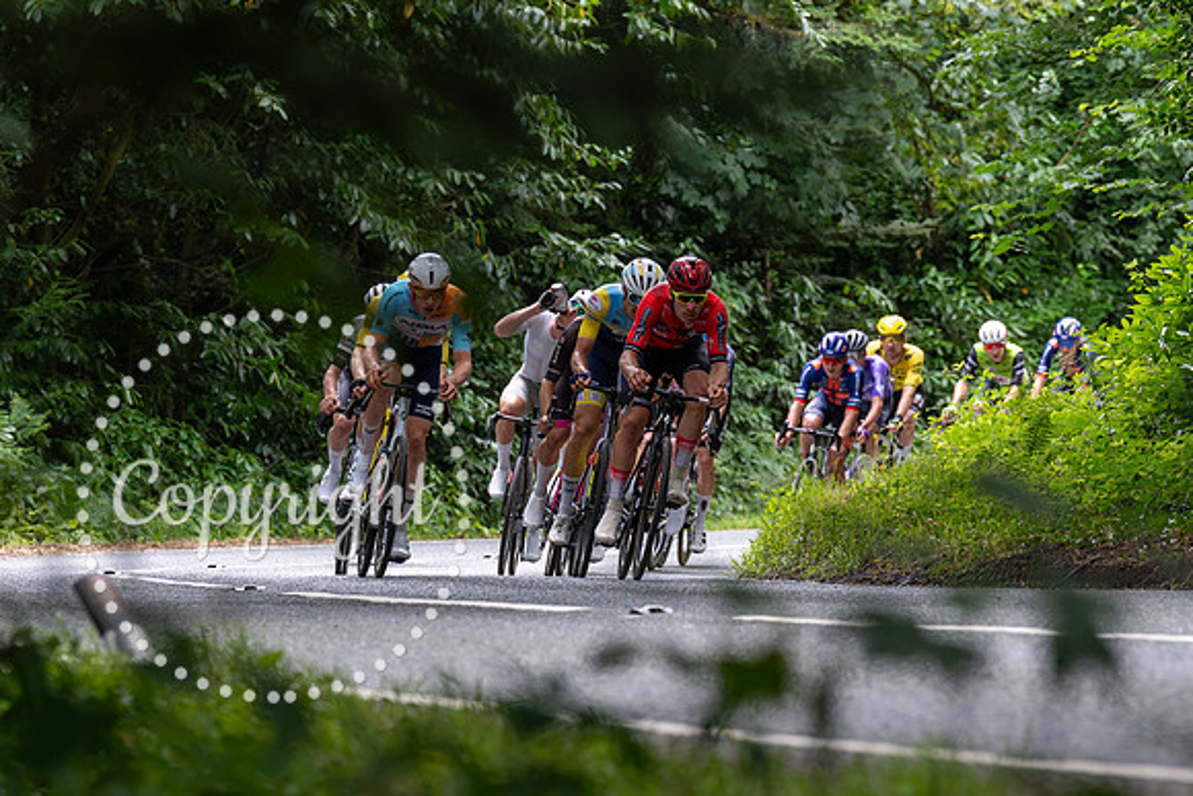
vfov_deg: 4.1
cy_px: 326
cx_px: 653
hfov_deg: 6.1
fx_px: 11140
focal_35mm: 336
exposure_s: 1/1000
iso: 2000
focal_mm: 185
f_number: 4.5
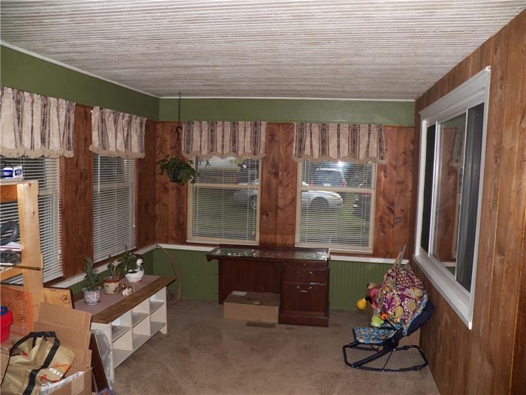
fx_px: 425
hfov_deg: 63.4
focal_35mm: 28
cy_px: 198
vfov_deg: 49.7
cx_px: 263
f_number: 2.8
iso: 125
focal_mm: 4.9
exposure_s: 1/125
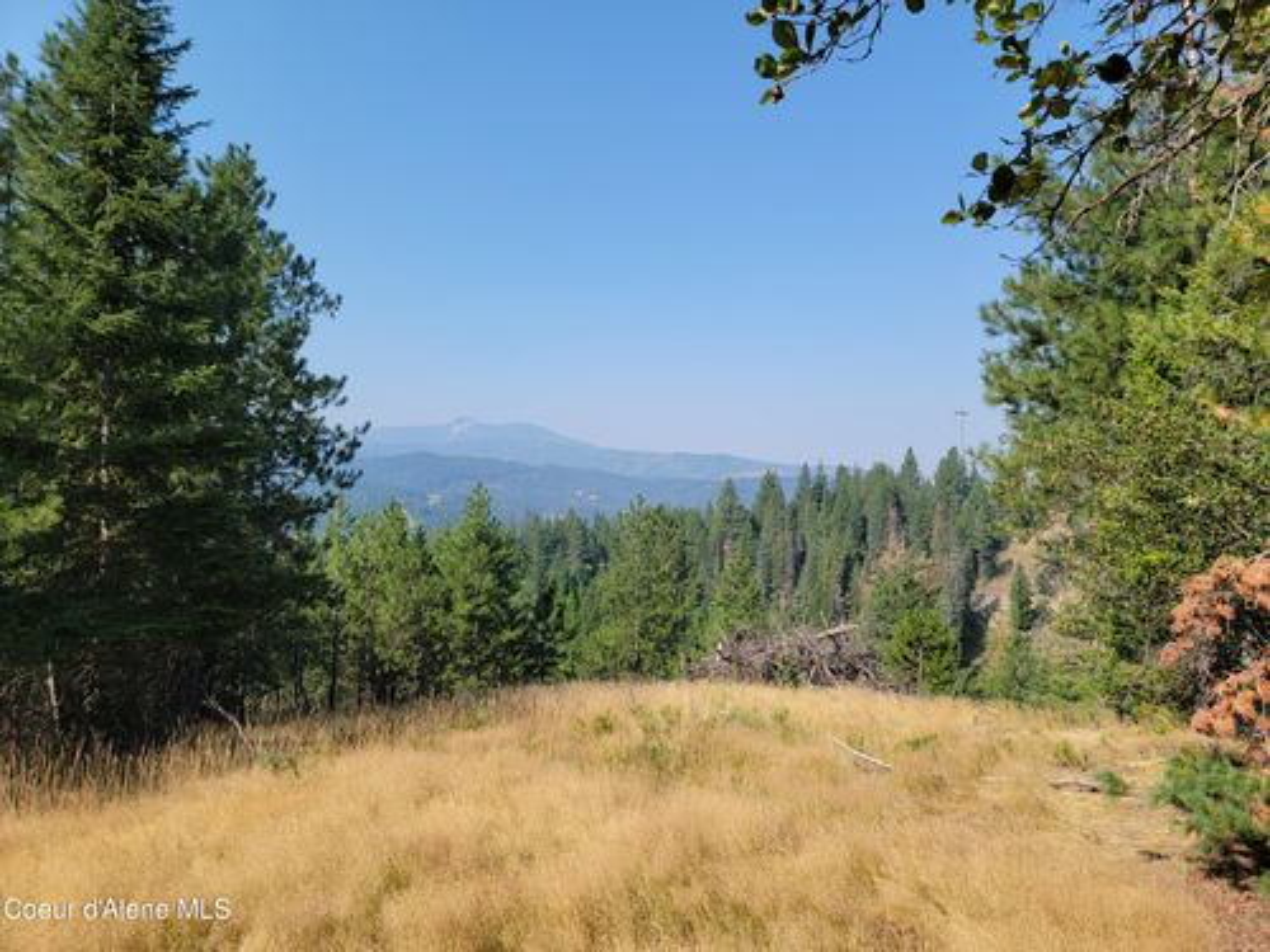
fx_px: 881
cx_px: 635
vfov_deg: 56.8
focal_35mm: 24
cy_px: 476
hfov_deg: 71.6
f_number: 1.8
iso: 16
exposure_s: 1/686
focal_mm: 6.7
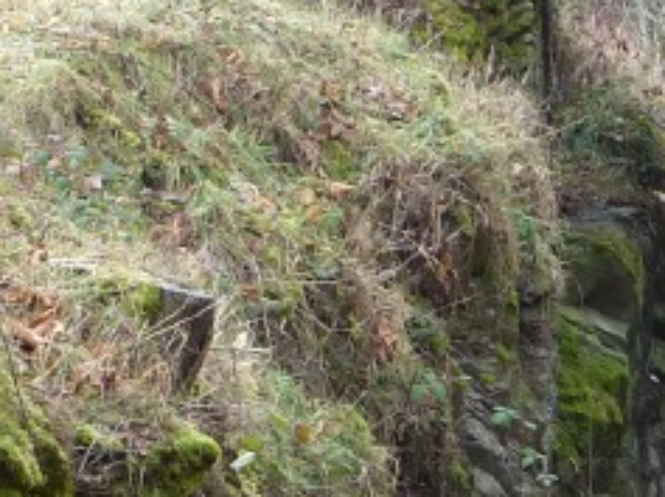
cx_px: 856
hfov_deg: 8.7
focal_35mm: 225
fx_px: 4316
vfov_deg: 6.6
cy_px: 331
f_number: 3.8
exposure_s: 1/30
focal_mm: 8.5
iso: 160
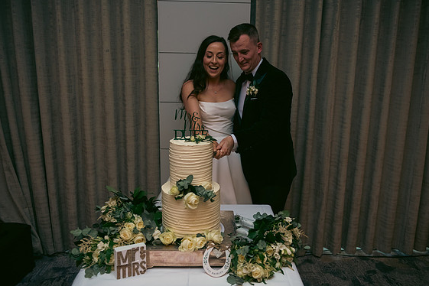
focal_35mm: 30
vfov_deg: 43.6
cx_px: 221
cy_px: 141
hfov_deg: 61.9
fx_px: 357
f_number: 3.5
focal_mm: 29
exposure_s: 1/160
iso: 800
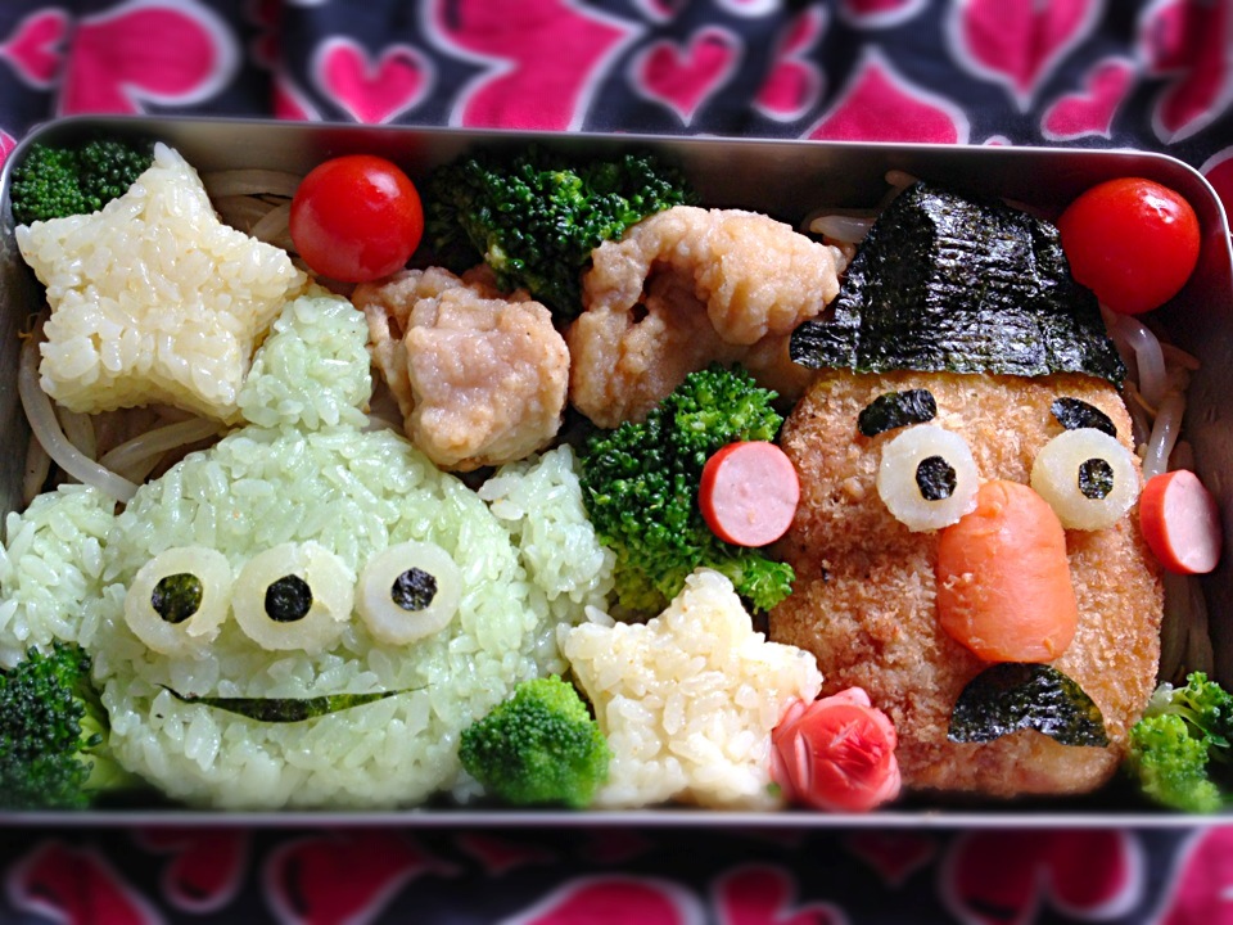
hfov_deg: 55.4
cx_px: 616
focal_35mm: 33
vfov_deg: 42.9
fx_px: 1175
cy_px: 462
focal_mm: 4.13
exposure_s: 1/20
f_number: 2.4
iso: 80
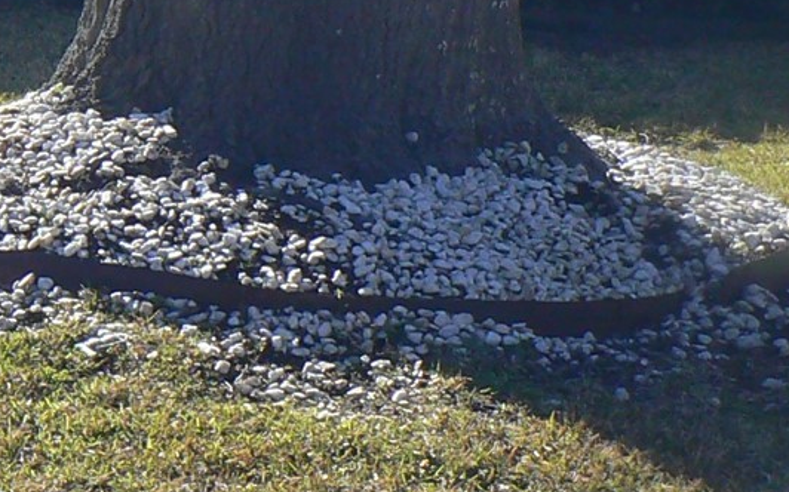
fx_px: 3160
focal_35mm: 147
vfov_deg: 8.8
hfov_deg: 13.3
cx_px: -432
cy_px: -90
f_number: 5.6
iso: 80
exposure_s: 1/320
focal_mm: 6
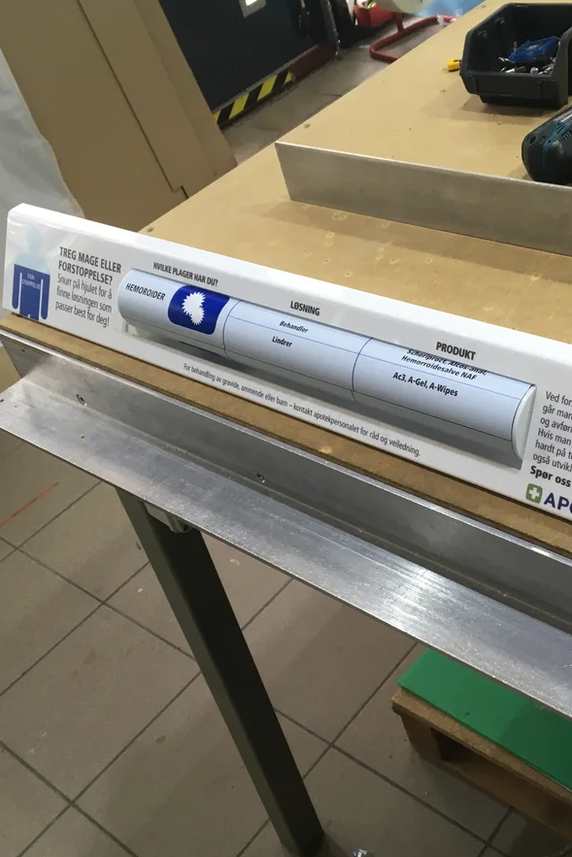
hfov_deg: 32.3
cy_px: 430
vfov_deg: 47.4
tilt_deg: -37.1
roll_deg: +13.5
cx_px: 386
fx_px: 977
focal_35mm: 41
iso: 32
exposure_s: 1/33
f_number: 2.2
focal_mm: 4.15
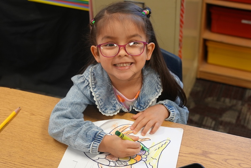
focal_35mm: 63
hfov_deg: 31.9
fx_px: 439
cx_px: 114
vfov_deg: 21.6
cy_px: 77
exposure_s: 1/160
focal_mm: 50
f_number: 4
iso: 1600
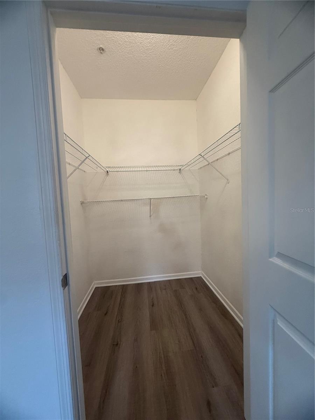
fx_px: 170
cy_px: 210
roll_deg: +2.4
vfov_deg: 102.1
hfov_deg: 85.7
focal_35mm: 14
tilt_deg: -1.9
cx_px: 158
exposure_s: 1/120
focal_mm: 2.22
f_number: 2.2
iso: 250
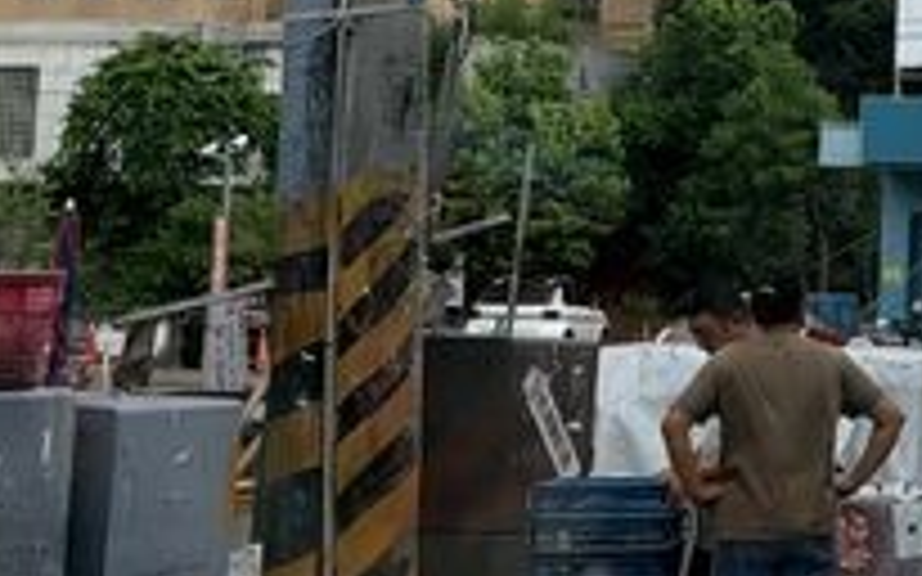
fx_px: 3743
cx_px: 1255
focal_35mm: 149
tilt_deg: +8.3
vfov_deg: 8.6
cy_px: -279
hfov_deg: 13.5
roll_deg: -2.6
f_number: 1.78
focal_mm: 6.76
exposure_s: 1/747
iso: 80
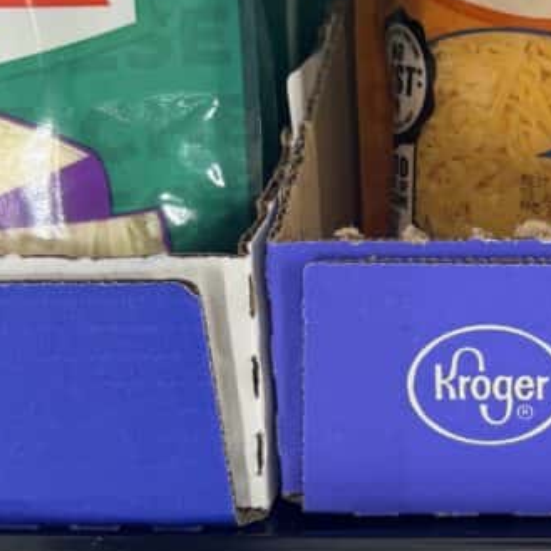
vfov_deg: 26.1
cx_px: 573
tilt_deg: -16.8
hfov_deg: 24.7
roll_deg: -0.3
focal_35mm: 66
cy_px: 241
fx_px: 1189
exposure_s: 1/126
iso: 100
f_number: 1.78
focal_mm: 6.76
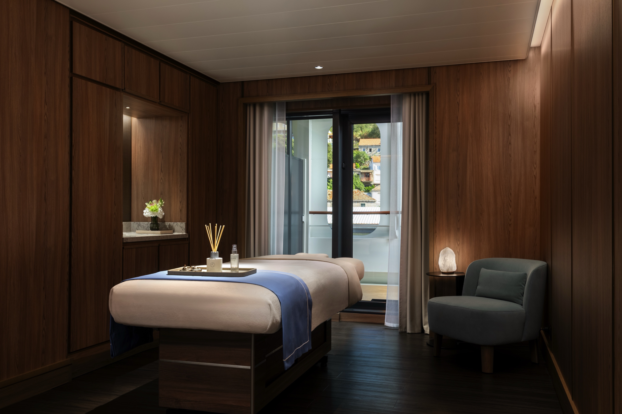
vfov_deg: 41.1
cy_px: 207
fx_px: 553
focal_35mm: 32
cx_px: 311
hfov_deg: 58.7
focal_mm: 32
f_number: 11
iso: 200
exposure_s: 1
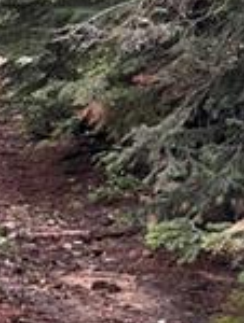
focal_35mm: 208
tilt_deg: +6.1
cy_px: -45
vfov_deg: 9.4
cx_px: 58
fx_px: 1949
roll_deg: -0.3
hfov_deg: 7.2
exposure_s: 1/162
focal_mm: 5.96
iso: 64
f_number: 1.6
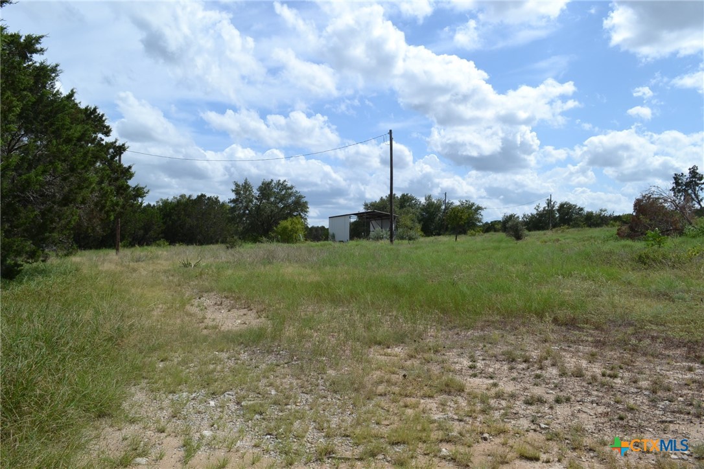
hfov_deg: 67.4
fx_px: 528
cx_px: 352
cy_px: 234
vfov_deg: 47.9
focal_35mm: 27
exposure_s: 1/640
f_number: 13
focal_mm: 18
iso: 400
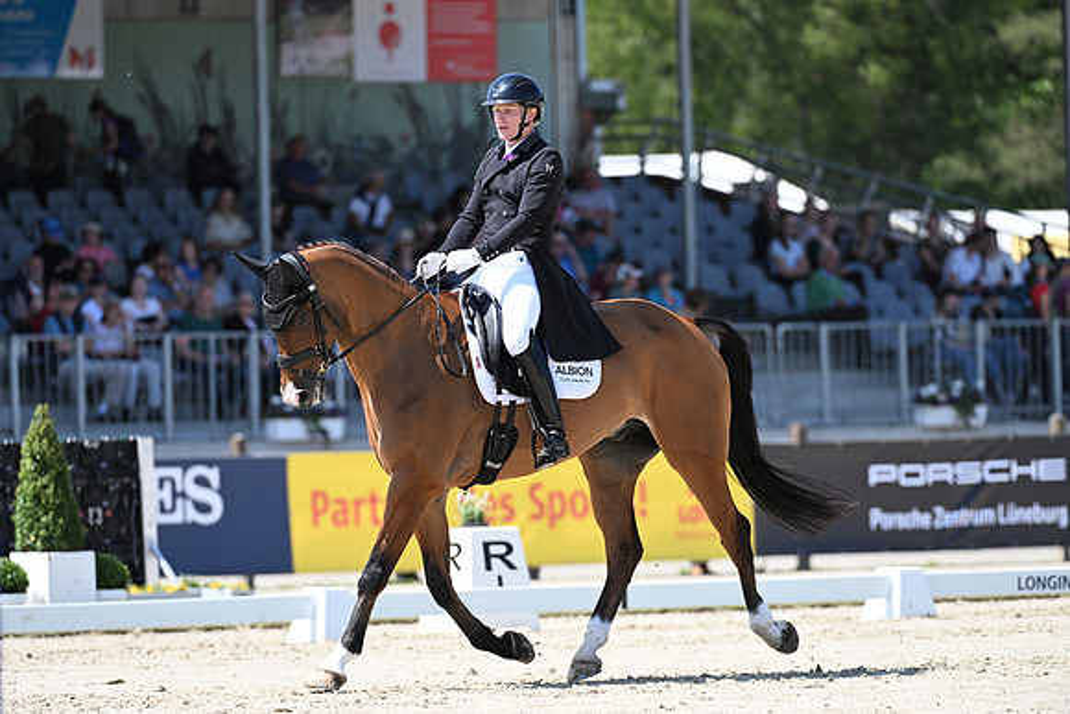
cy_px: 357
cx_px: 535
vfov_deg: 3.8
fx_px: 10702
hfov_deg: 5.7
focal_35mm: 360
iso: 720
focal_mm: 360
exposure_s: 1/1600
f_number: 5
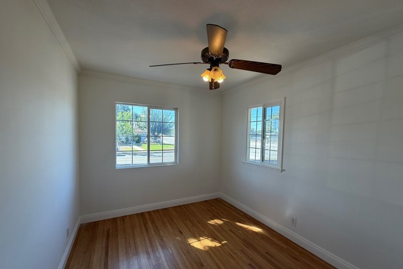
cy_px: 141
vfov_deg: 77.3
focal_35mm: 15
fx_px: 168
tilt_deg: -1.0
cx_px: 198
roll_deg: -0.7
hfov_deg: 100.4
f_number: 2.2
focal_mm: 2.22
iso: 64
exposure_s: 1/120
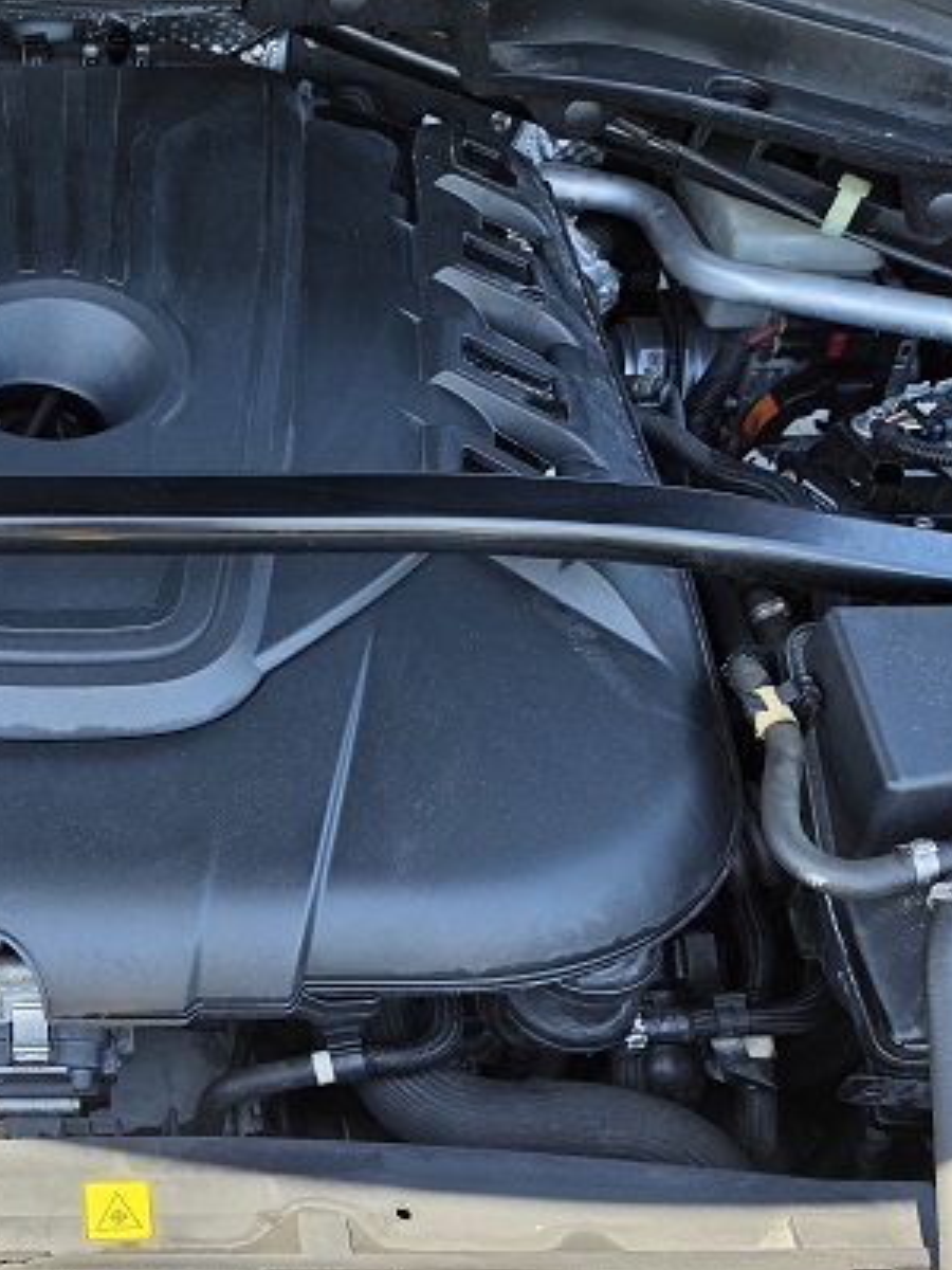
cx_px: 79
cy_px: 768
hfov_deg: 30.0
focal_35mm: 46
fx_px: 1687
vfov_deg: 41.0
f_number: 1.4
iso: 20
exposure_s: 1/359
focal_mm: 6.5
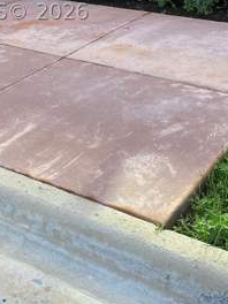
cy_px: 12
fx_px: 553
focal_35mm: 63
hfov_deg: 23.1
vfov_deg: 29.1
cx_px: 61
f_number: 1.8
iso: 32
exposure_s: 1/1007
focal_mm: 4.25
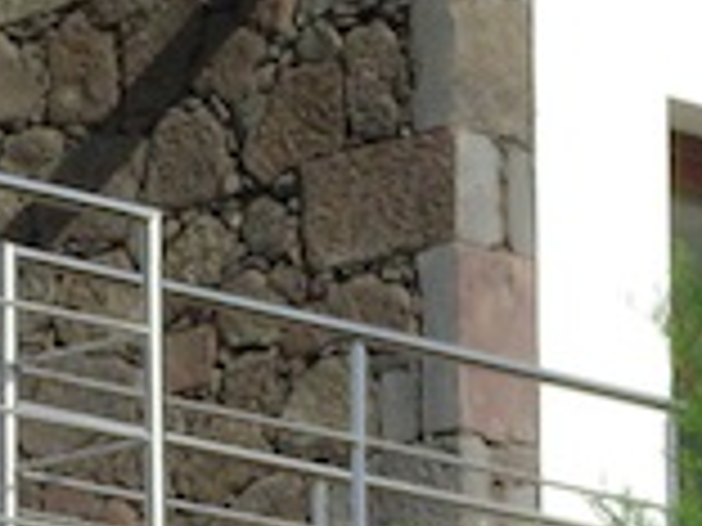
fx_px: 7727
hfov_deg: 5.2
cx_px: 860
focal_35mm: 381
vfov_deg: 3.9
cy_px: 515
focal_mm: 13
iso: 50
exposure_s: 1/462
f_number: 6.2
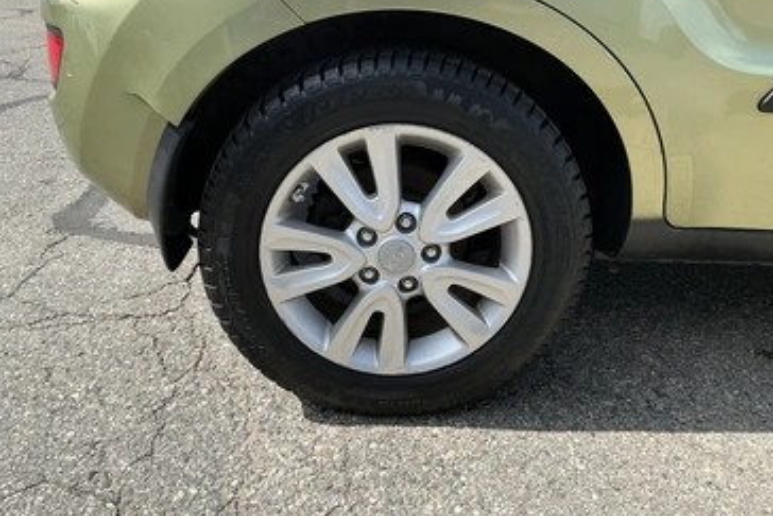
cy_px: 219
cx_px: 391
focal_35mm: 32
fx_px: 687
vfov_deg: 41.0
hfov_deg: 58.7
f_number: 1.8
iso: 25
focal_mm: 3
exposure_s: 1/962
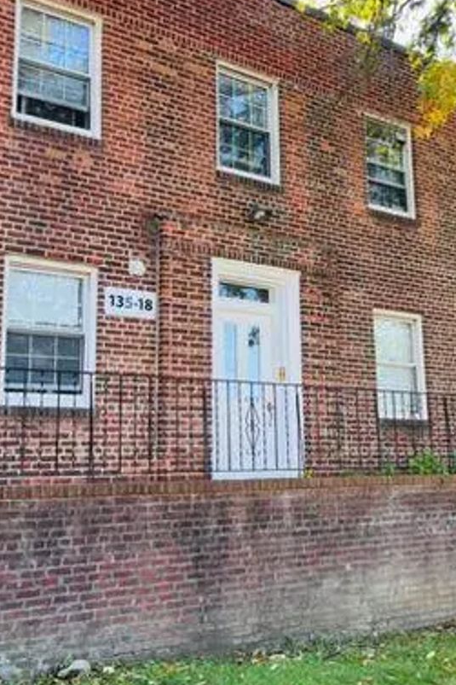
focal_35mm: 46
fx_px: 874
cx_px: 299
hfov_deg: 29.1
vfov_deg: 42.5
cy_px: 273
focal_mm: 5.7
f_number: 1.5
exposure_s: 1/209
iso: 50
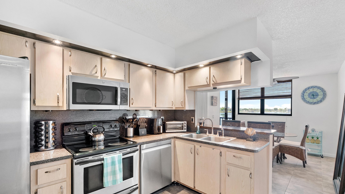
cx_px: 174
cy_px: 109
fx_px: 146
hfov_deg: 99.4
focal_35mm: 16
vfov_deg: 66.8
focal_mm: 10
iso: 1000
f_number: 8
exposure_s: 1/40
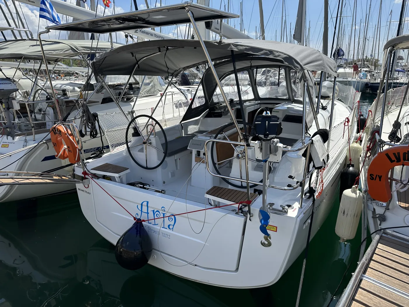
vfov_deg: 56.8
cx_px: 204
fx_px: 284
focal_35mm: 24
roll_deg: -0.1
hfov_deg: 71.6
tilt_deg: -14.9
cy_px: 154
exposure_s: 1/4348
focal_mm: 6.86
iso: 80
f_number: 1.78
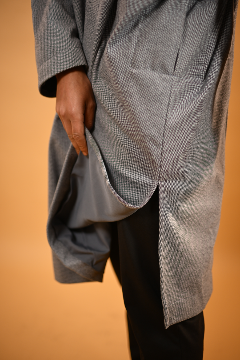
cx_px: 120
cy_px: 180
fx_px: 500
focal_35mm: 50
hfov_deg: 27.0
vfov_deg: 39.6
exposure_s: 1/160
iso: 250
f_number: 1.4
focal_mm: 50
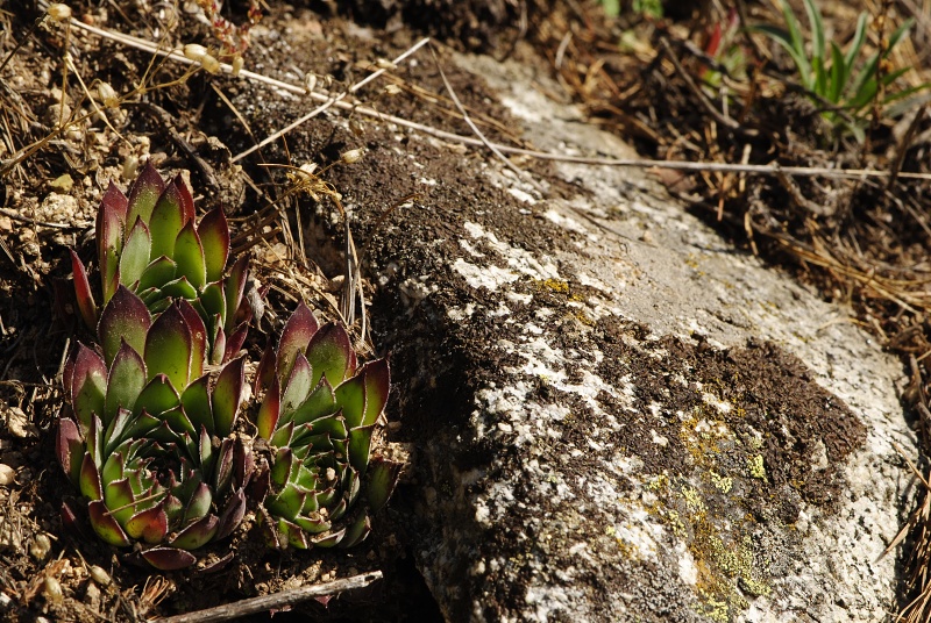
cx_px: 466
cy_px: 312
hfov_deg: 16.0
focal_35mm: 128
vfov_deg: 10.8
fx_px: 3302
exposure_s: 1/100
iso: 100
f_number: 13
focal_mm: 85
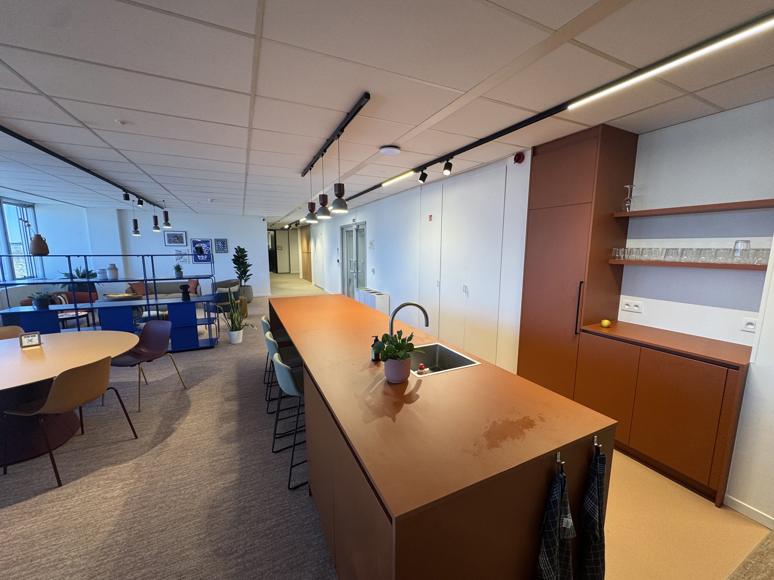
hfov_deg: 102.1
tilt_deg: -7.6
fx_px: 313
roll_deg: +0.4
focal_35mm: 14
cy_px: 290
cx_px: 387
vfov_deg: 85.7
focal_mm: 2.22
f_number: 2.2
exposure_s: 1/70
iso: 100
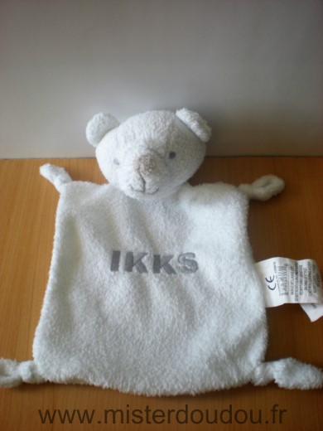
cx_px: 162
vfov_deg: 49.0
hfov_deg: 37.7
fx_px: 473
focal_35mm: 38
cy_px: 216
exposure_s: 1/107
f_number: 3.1
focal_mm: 6.3
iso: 64
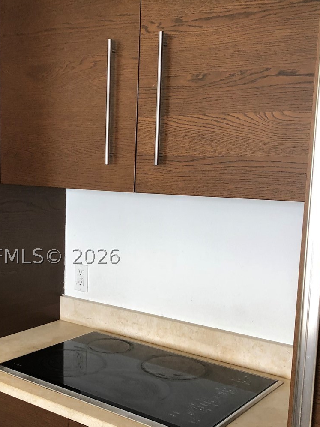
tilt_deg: -8.9
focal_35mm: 45
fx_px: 555
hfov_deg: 31.8
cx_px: 94
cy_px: 256
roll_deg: -1.4
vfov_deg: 41.9
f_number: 1.8
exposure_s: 1/20
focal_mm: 4
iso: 40
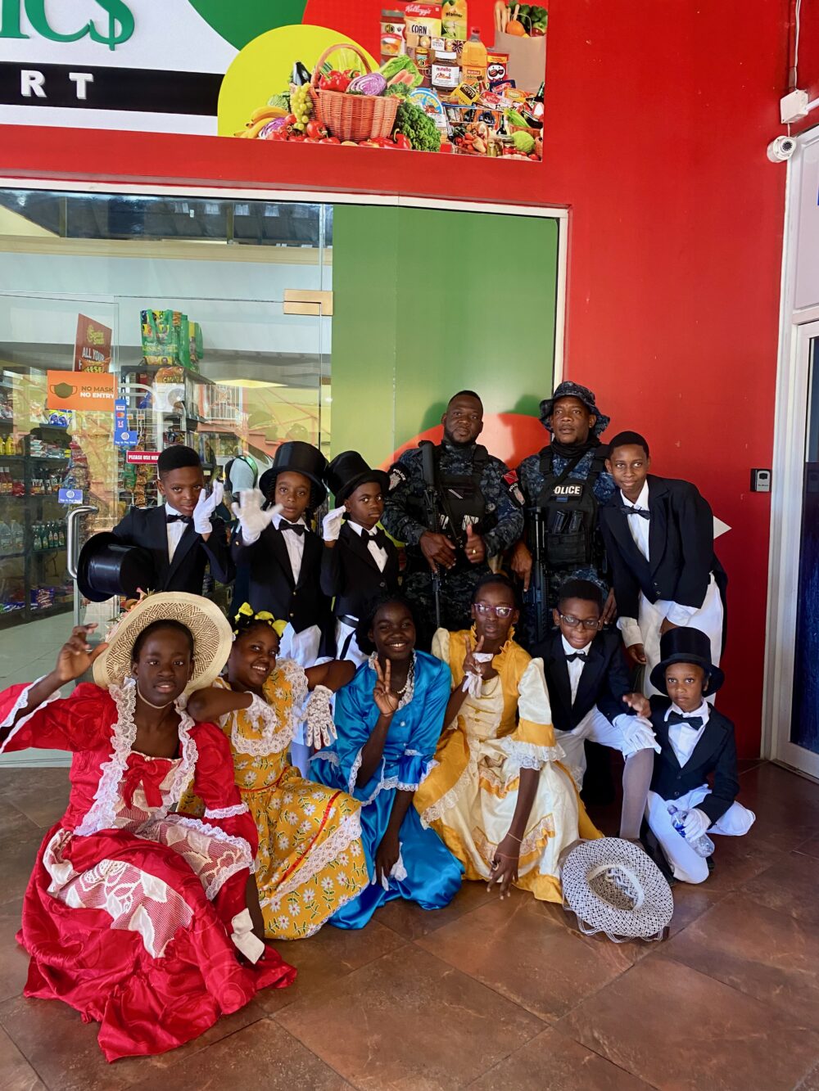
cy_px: 546
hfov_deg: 53.1
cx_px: 410
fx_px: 820
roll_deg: -1.2
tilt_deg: -3.2
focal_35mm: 26
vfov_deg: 67.3
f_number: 1.8
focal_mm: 4.25
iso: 200
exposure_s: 1/60
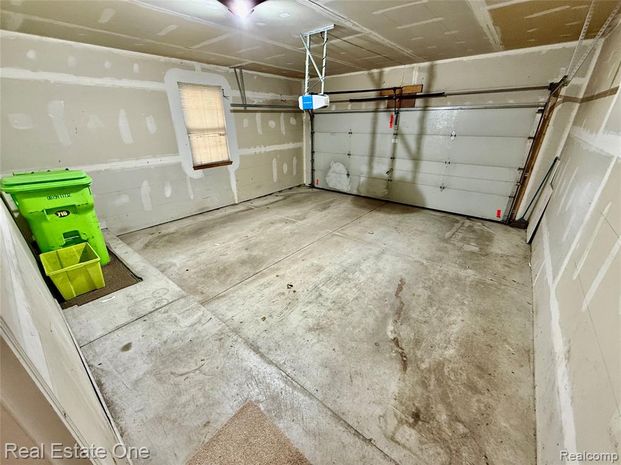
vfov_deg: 85.7
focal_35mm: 14
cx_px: 310
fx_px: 251
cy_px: 232
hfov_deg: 102.1
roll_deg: +1.1
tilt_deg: -24.3
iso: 400
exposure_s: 1/60
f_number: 2.2
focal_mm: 2.22
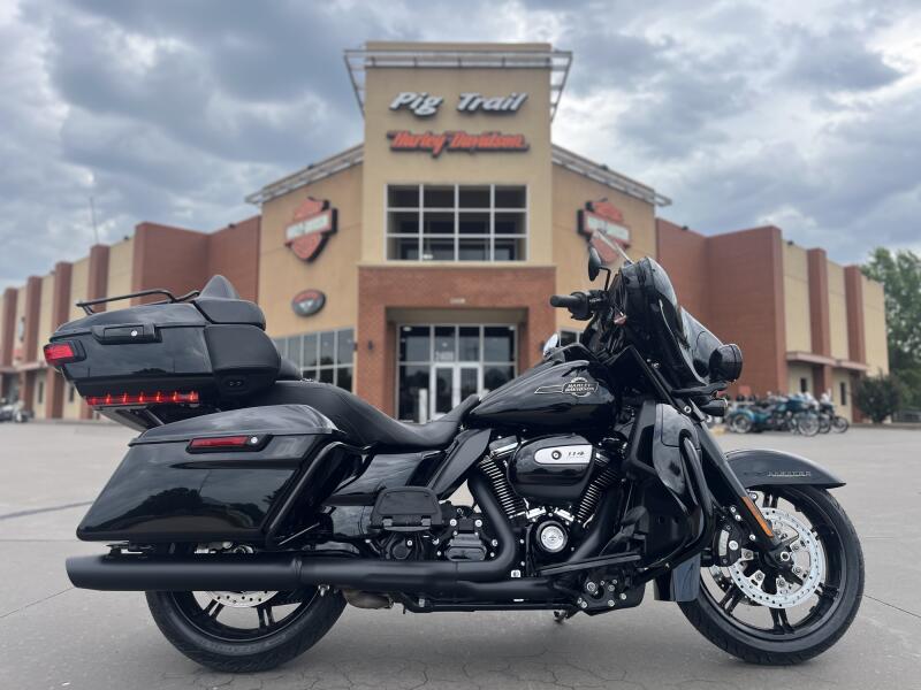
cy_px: 345
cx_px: 460
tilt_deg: +5.9
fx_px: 692
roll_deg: -0.4
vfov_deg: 53.1
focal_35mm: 26
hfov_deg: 67.3
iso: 50
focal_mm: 5.1
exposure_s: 1/1186
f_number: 1.6
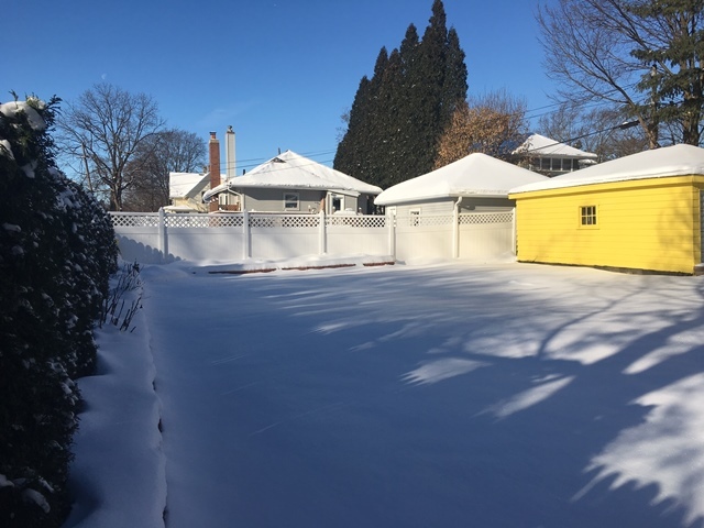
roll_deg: +0.0
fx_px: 590
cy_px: 264
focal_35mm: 29
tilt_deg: -4.0
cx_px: 352
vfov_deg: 48.2
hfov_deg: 61.7
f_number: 2.2
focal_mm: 4.15
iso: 25
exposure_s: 1/3077
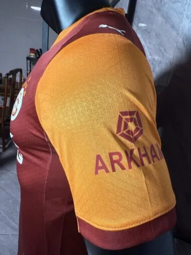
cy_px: 128
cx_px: 96
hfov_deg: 56.8
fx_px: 177
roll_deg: -8.4
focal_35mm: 24
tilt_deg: -19.9
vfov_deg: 71.6
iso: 160
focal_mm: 2.22
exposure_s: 1/50
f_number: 2.2
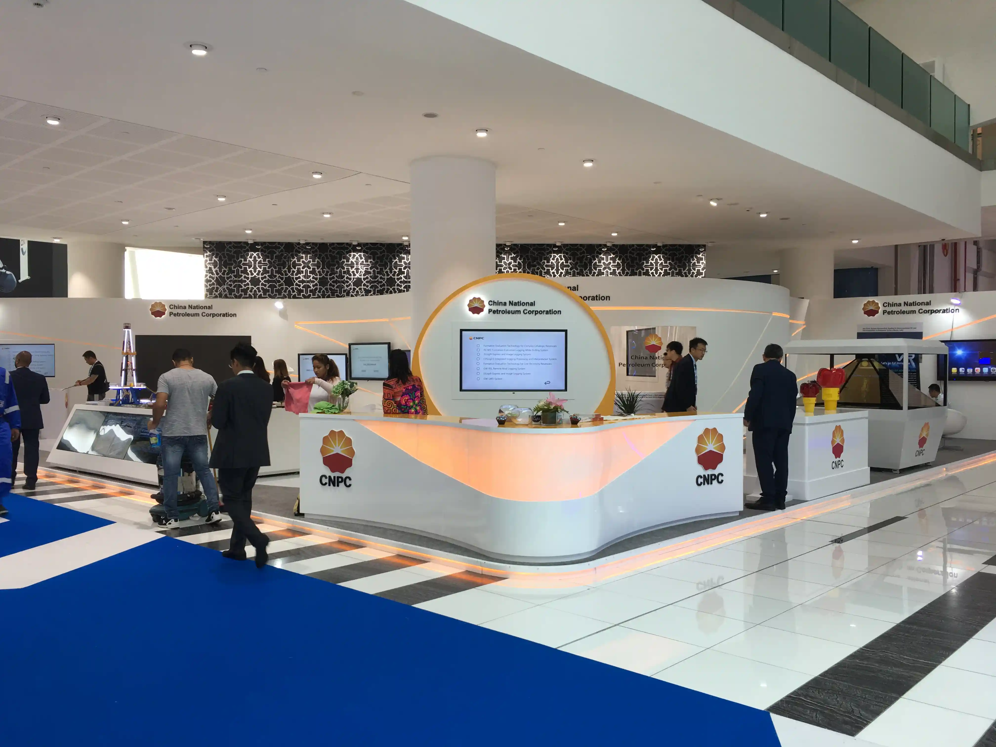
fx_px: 834
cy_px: 374
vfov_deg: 48.2
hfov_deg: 61.7
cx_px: 498
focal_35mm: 29
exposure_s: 1/50
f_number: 2.2
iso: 32
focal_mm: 4.15
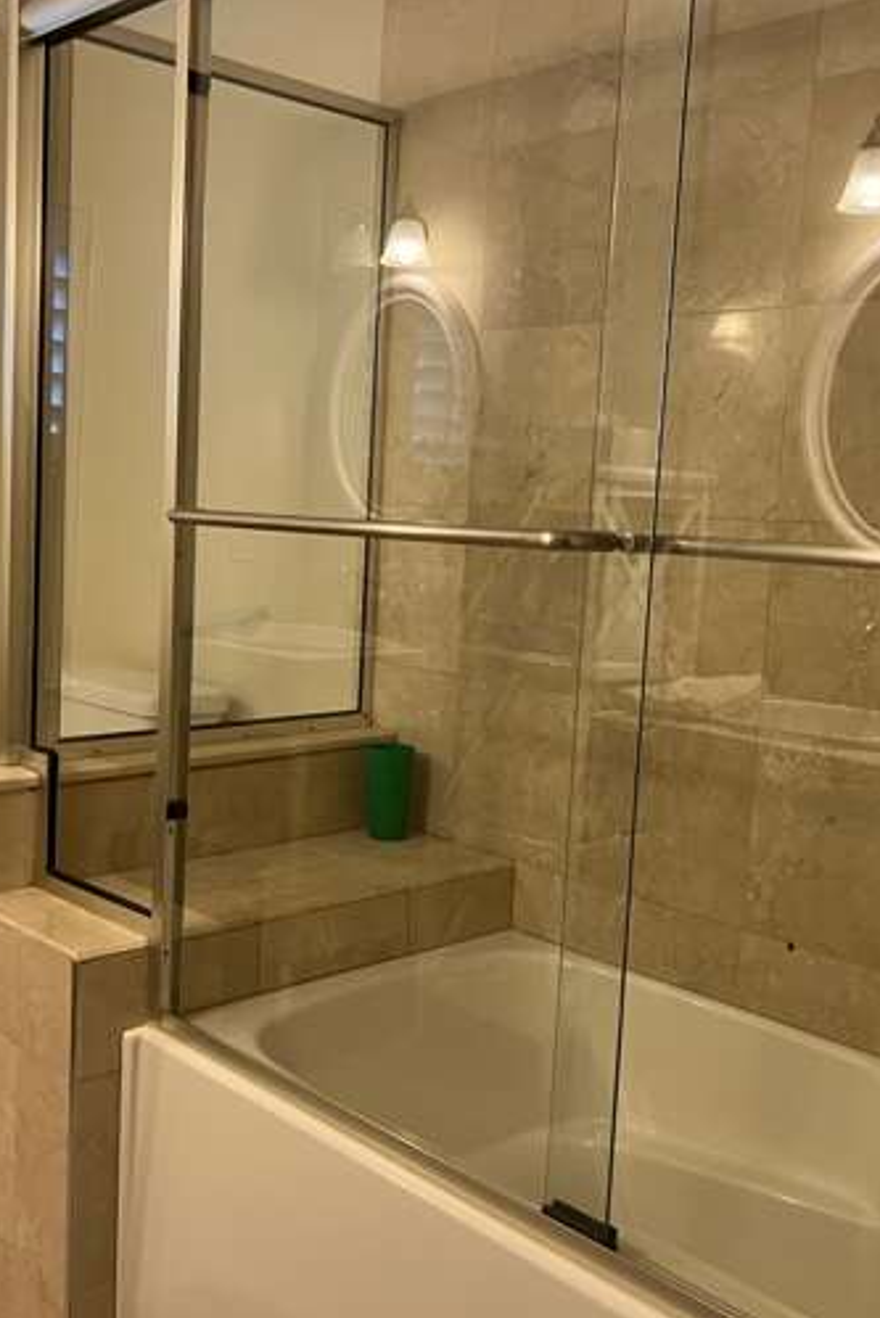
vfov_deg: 51.9
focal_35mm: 37
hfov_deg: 35.8
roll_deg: -3.1
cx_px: 353
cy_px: 668
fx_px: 1356
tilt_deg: -5.6
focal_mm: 5.1
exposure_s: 1/60
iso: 160
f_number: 1.6
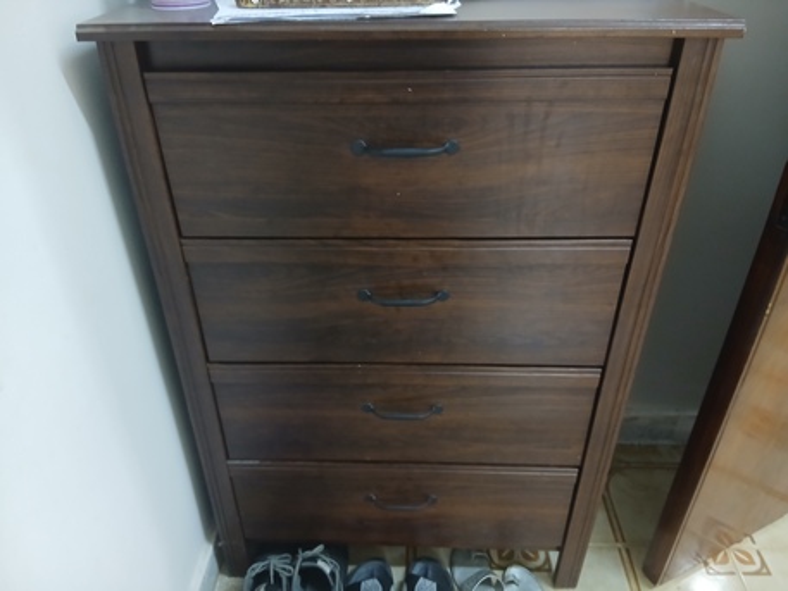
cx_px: 394
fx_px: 592
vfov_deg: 53.1
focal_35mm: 26
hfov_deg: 67.3
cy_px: 296
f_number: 1.8
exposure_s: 1/24
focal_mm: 3.98
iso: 500
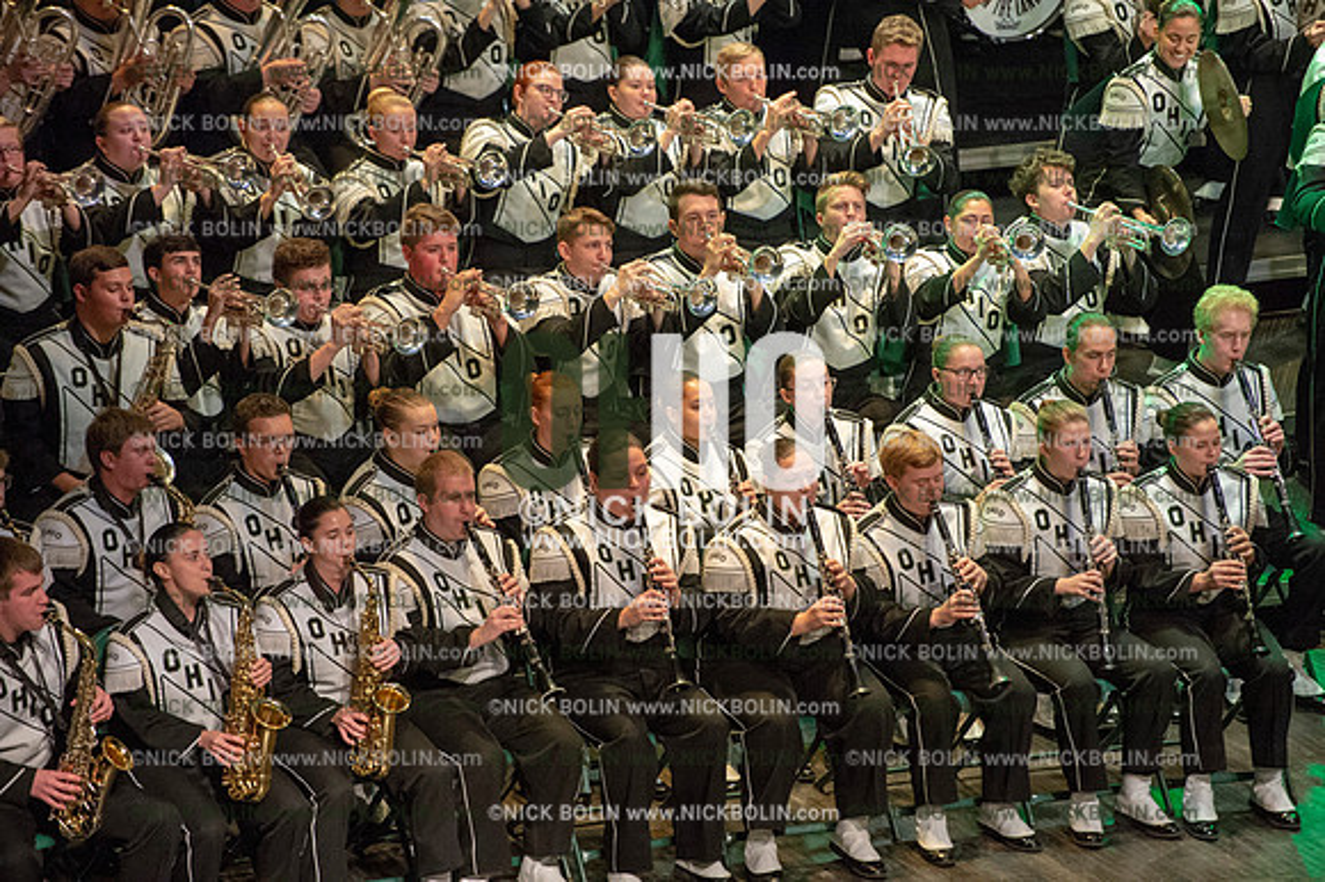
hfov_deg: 10.3
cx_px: 662
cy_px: 441
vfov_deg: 6.9
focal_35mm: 200
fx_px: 7357
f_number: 2.8
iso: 8000
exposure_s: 1/1600
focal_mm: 200
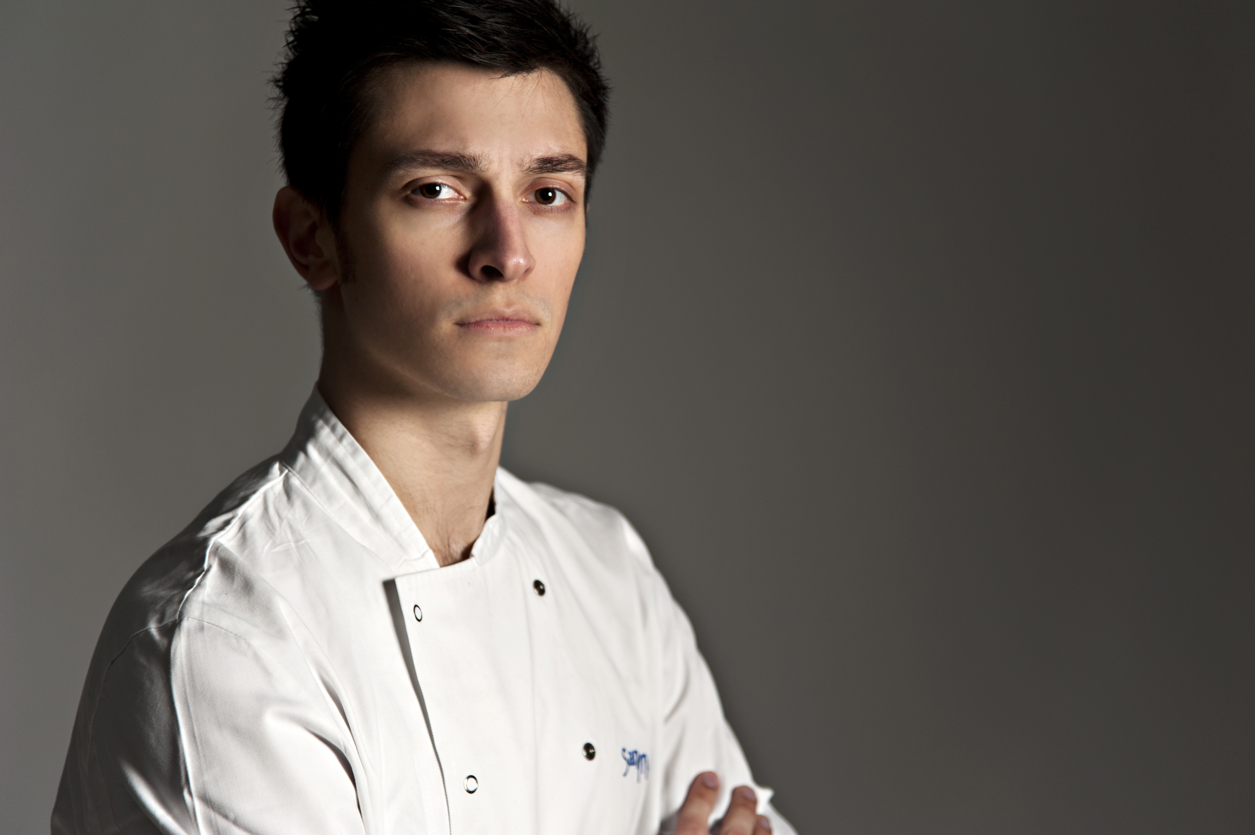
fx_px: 3658
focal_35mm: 105
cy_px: 418
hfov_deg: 19.5
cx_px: 628
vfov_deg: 13.0
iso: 200
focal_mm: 105
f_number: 4.5
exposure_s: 1/250
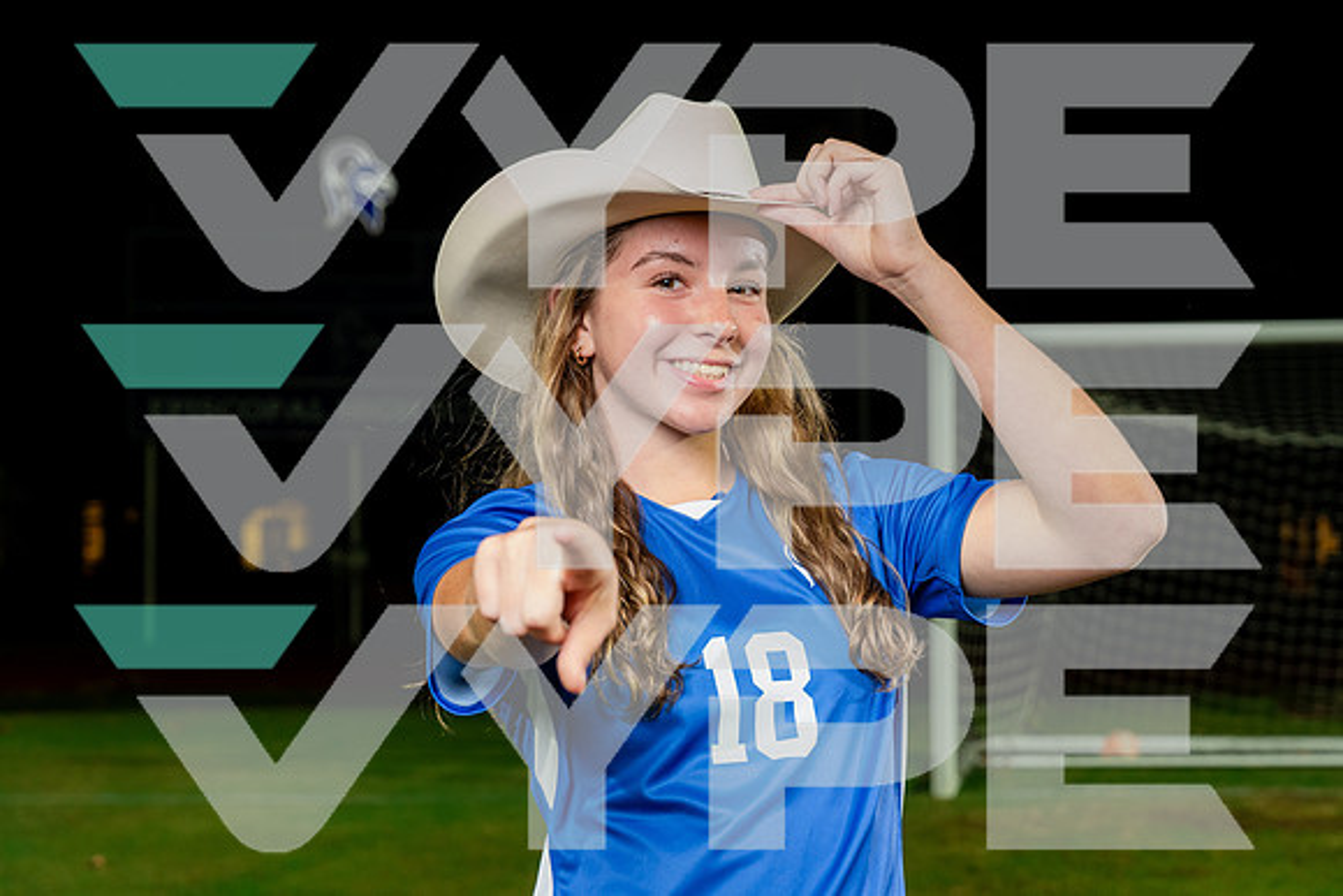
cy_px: 448
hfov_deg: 28.4
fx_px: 2658
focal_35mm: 71
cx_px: 672
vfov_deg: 19.1
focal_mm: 70
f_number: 5.6
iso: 2000
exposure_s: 1/250
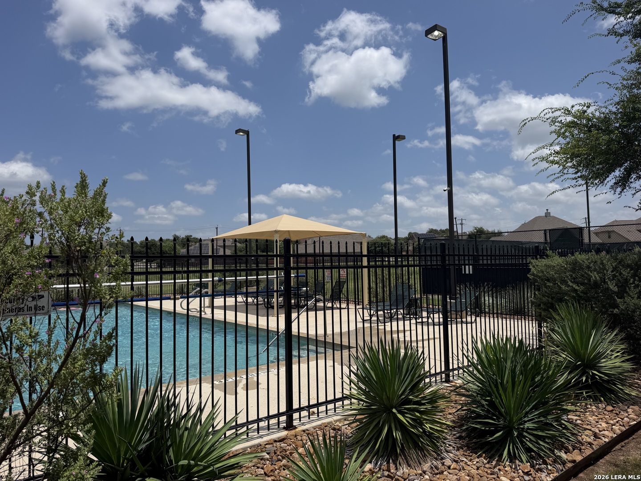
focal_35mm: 24
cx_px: 320
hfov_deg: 71.6
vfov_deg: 56.8
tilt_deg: +3.2
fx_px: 444
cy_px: 240
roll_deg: +1.1
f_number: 1.78
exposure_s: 1/9091
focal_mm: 6.76
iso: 80
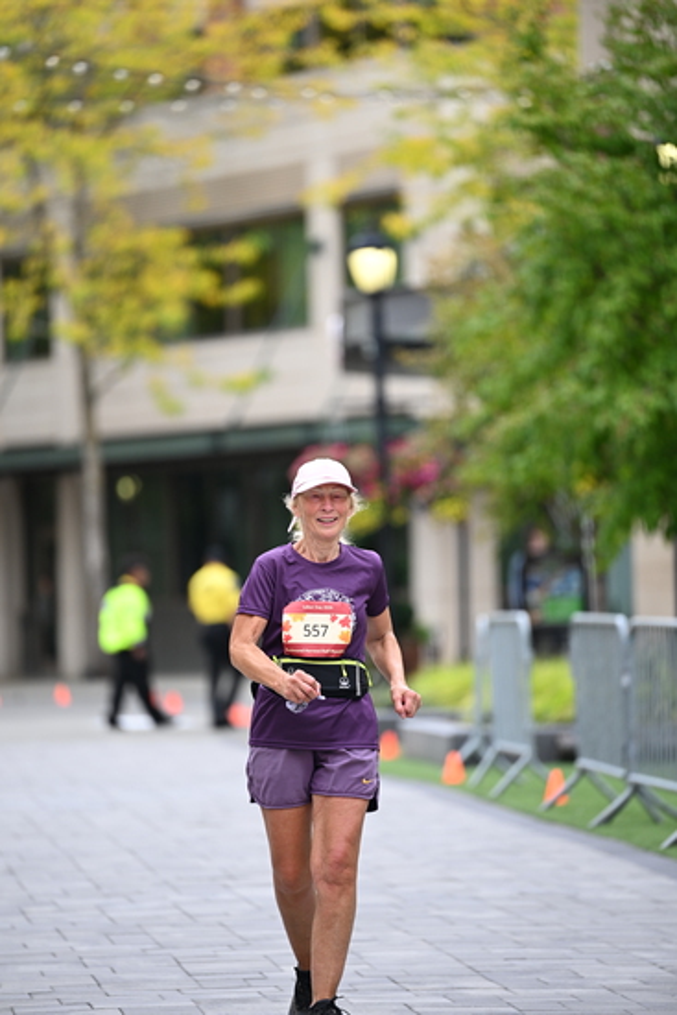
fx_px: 5638
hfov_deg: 6.9
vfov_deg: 10.3
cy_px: 508
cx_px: 338
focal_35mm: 200
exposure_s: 1/1000
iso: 400
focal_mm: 200
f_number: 2.8
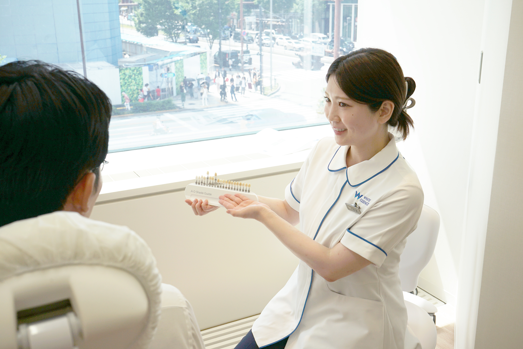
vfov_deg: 35.1
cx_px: 262
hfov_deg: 50.7
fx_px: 552
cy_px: 174
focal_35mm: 38
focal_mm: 38
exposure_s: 1/320
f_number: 9
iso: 200
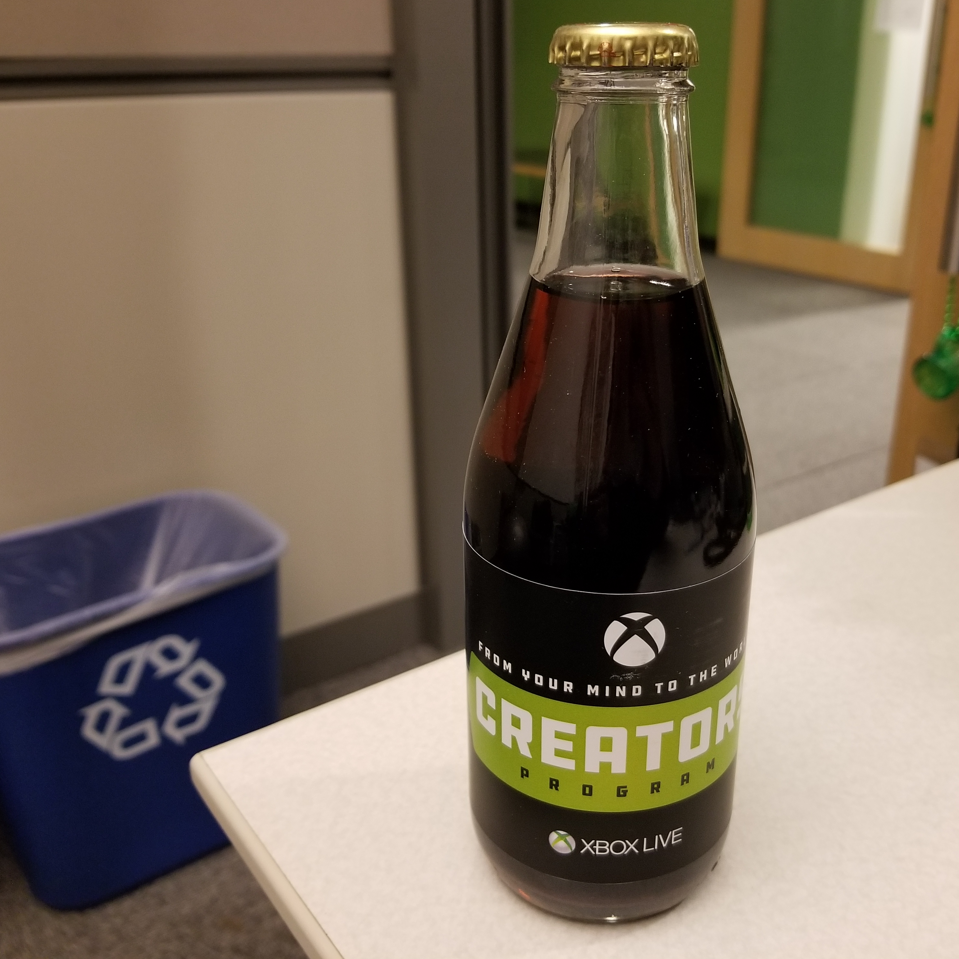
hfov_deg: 52.2
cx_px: 575
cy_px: 476
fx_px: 972
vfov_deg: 52.5
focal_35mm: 31
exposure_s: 1/20
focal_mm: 4.25
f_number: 1.7
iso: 200
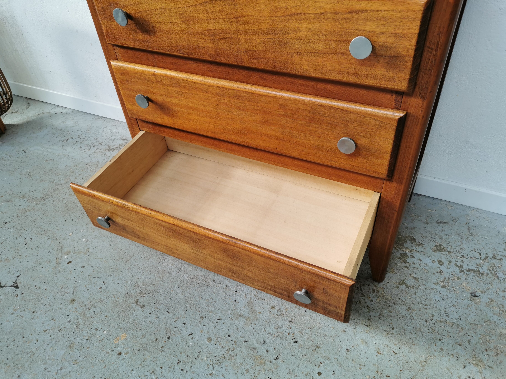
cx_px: 253
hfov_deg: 65.3
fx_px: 395
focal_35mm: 27
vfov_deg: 51.4
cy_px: 190
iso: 50
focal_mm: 5.58
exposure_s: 1/108
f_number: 1.8
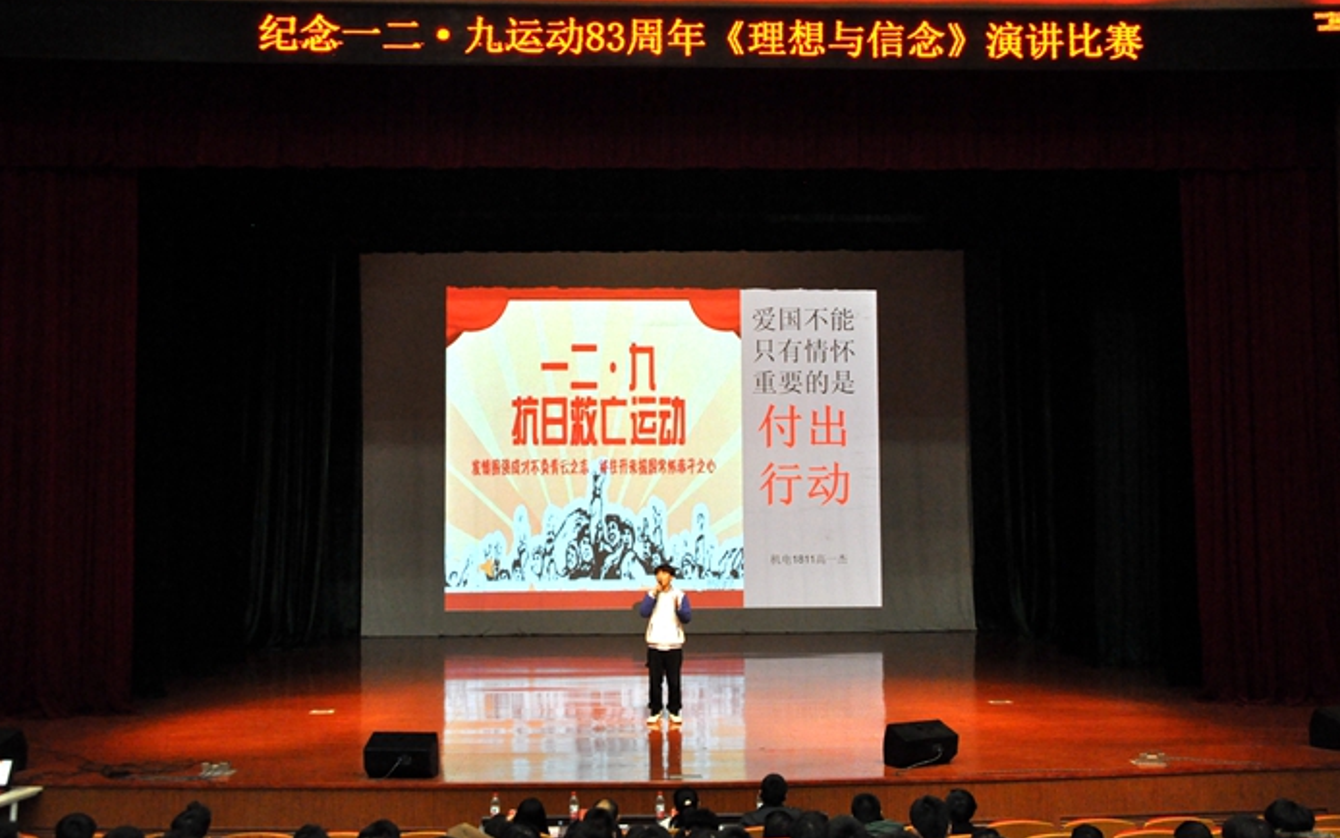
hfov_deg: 50.9
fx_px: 1407
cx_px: 668
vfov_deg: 33.2
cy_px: 403
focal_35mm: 39
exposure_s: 1/30
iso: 2800
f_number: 5.6
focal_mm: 25
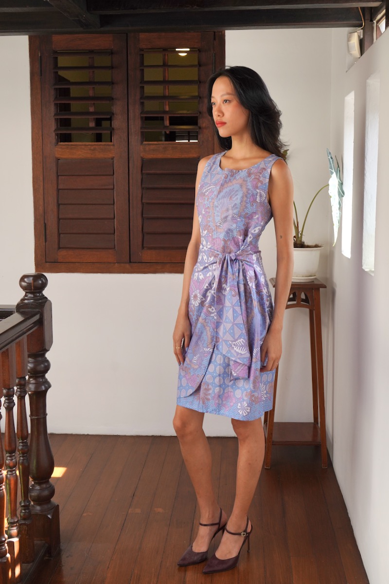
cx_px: 194
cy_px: 292
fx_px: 486
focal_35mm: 30
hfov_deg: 43.6
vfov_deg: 61.9
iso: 400
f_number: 6.3
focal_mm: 30
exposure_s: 1/160
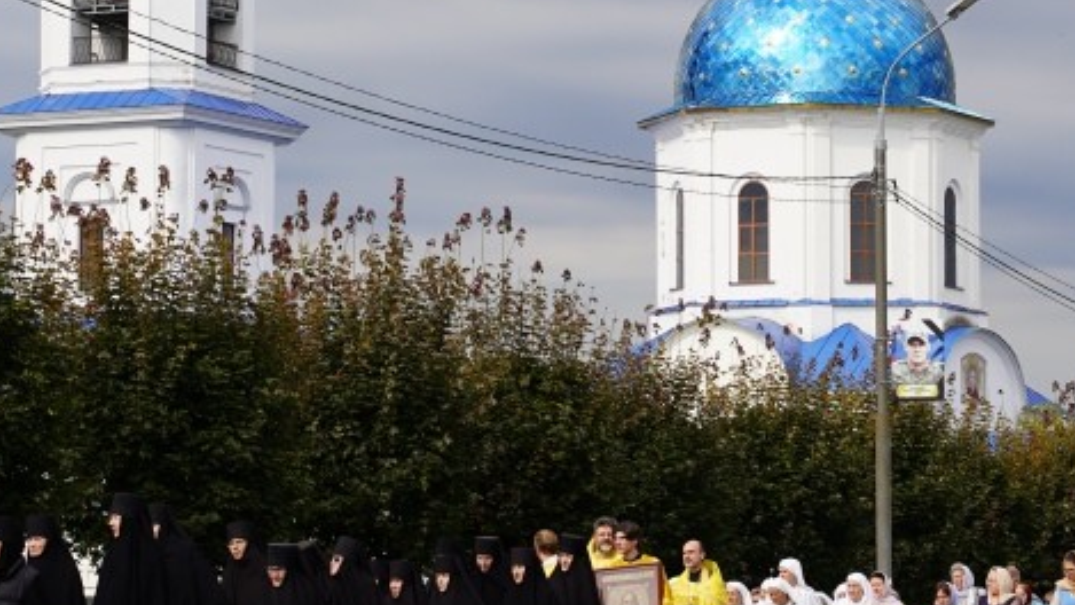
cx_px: 701
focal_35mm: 144
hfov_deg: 14.9
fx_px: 4105
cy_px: 97
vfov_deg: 8.4
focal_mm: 63
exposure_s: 1/640
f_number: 5
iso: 100
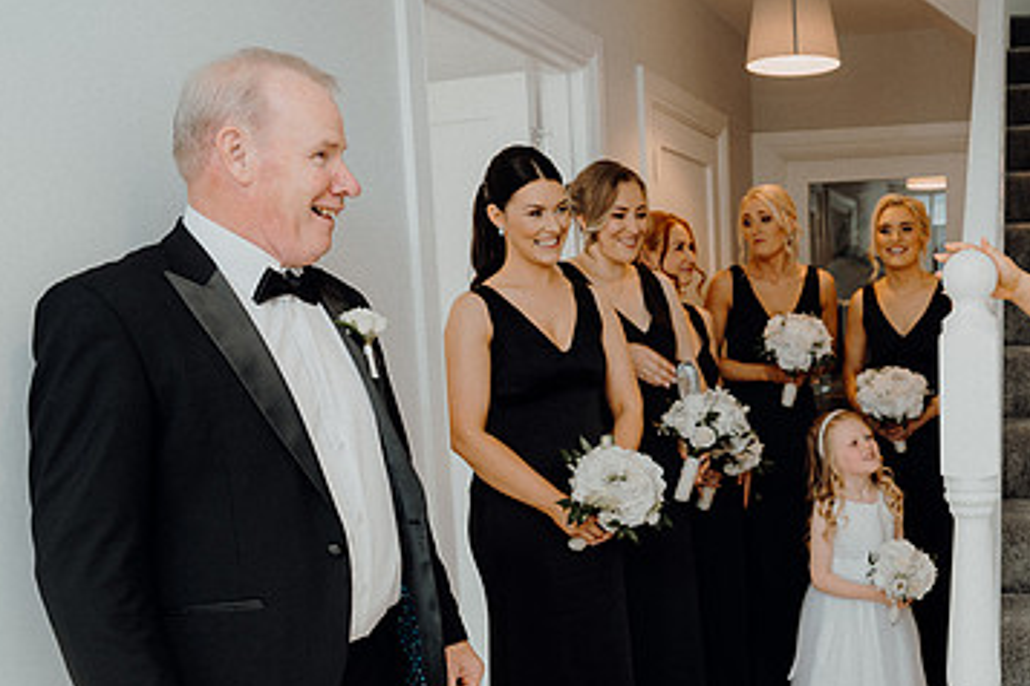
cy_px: 431
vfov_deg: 34.0
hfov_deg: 47.4
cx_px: 793
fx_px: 1116
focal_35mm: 39
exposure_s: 1/160
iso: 250
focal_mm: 24
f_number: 3.5
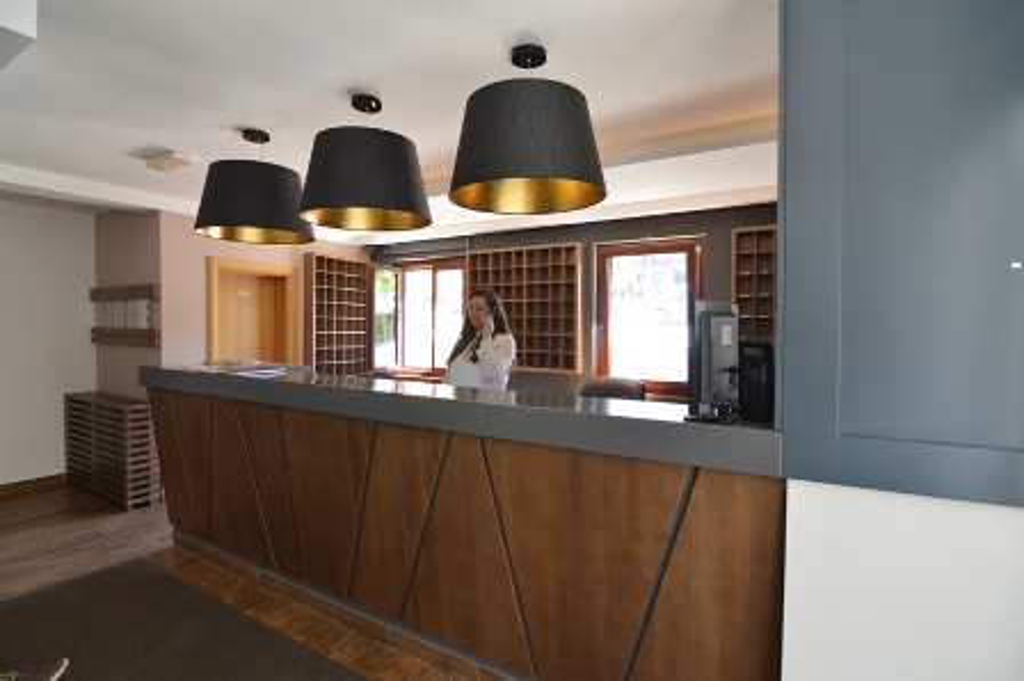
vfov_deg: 72.0
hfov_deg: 95.0
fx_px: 469
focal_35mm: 16
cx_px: 512
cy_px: 340
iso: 400
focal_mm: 11
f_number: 4
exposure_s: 1/60
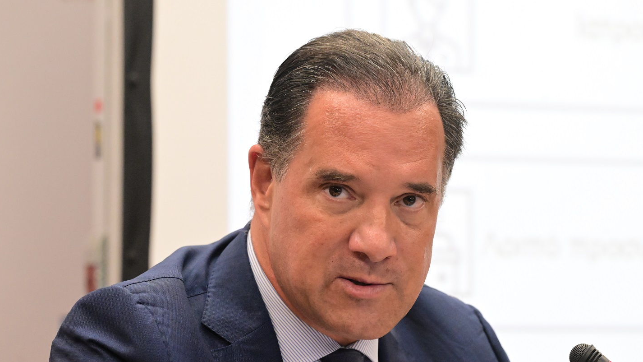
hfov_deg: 9.2
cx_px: 341
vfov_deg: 5.2
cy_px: 190
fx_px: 4007
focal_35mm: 235
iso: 8000
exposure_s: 1/320
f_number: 6.3
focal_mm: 200
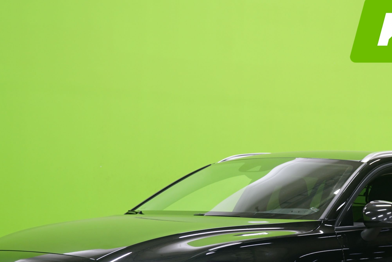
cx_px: 253
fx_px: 1067
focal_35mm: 98
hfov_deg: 20.8
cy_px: 229
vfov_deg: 13.9
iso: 400
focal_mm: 50
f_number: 5
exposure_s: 1/6
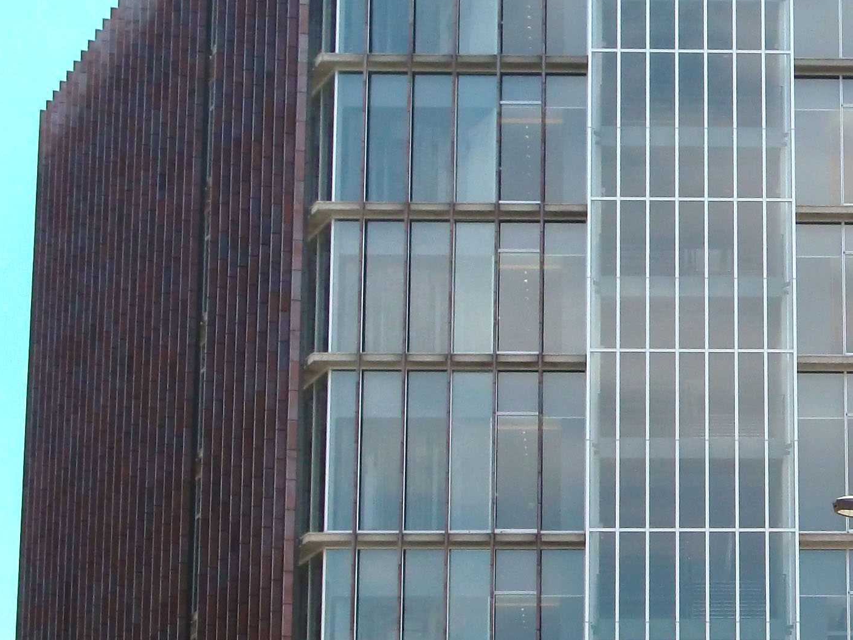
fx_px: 3523
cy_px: 375
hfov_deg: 13.7
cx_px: 767
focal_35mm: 143
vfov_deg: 10.4
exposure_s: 1/800
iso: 64
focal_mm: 9.8
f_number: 3.6
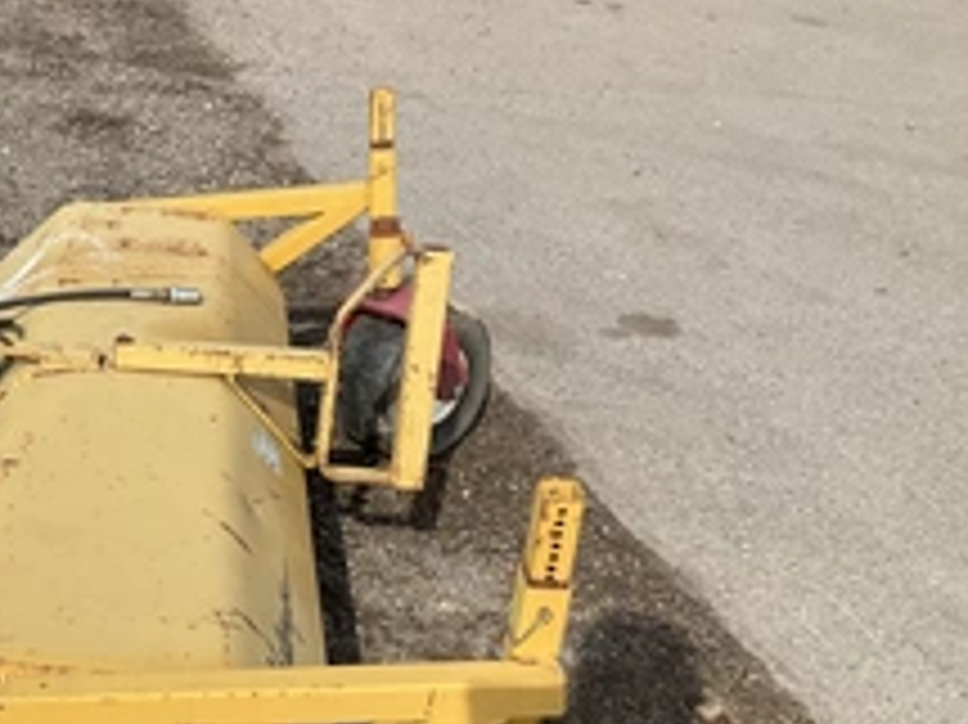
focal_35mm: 54
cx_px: 90
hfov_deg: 33.6
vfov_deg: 26.7
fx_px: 1509
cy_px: 531
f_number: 1.8
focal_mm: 3
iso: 25
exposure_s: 1/1848
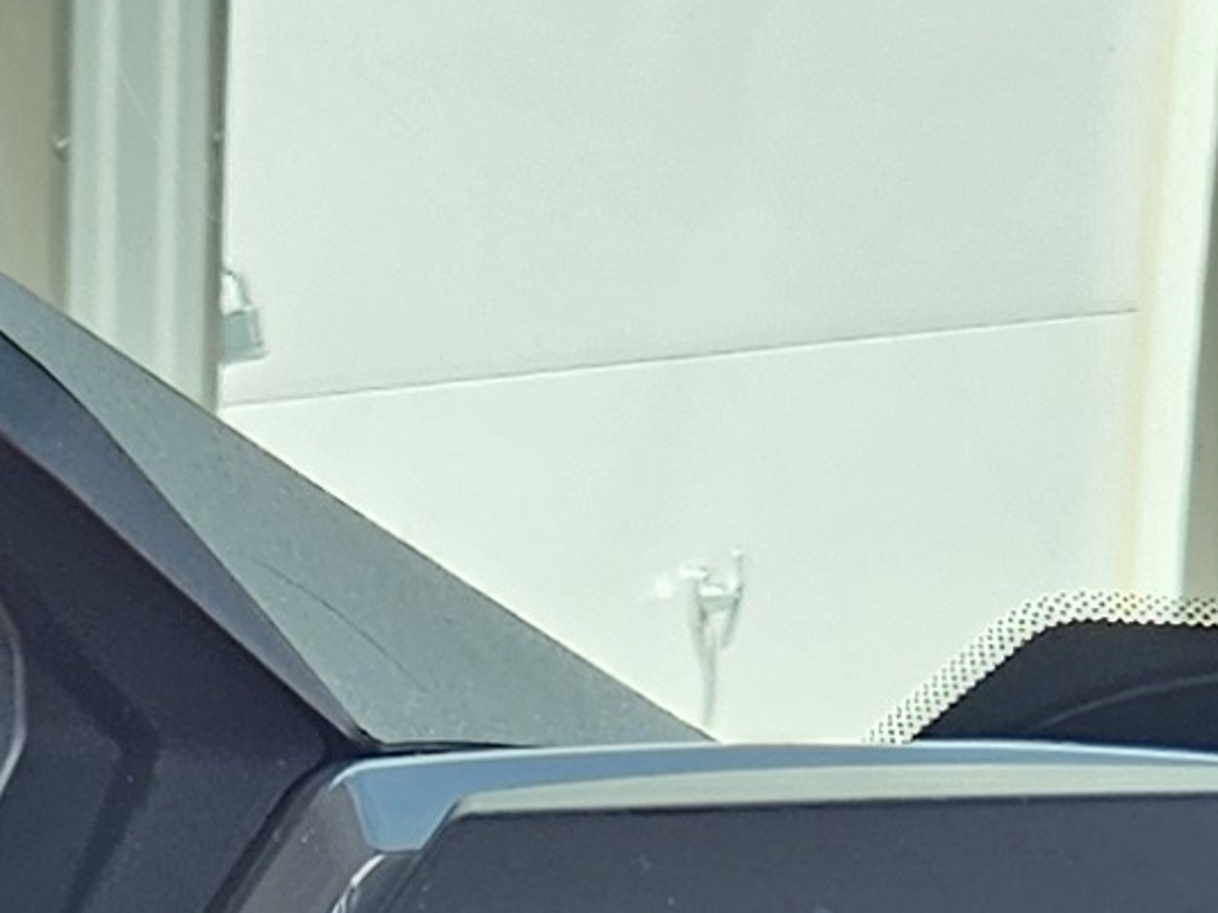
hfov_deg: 11.3
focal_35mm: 172
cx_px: -264
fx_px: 6051
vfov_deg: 7.8
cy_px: 2436
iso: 25
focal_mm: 5.4
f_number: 1.8
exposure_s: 1/294
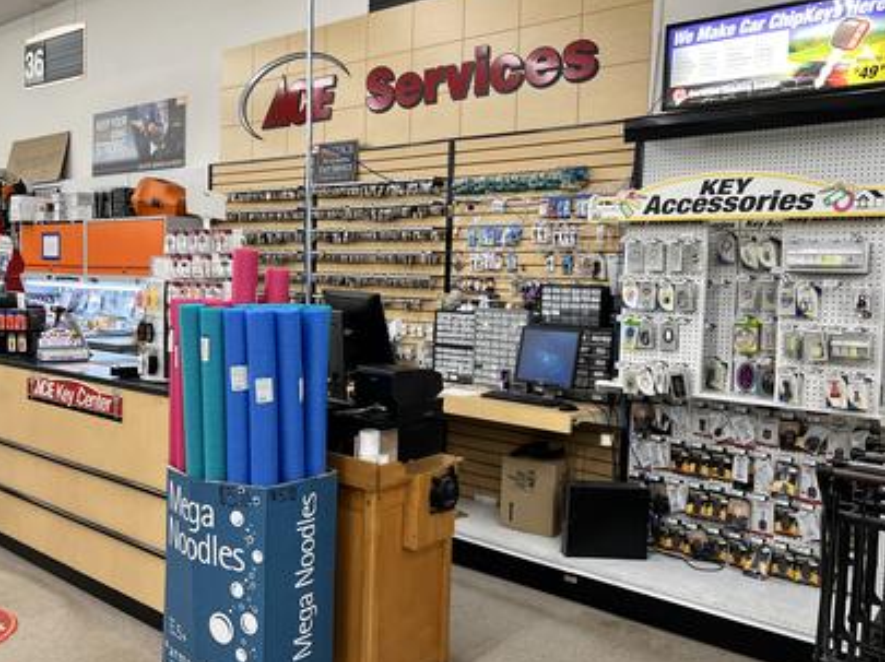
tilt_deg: -4.5
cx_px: 423
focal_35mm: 30
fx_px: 766
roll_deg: -1.4
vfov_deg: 46.7
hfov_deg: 60.0
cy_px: 323
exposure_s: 1/120
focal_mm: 5.7
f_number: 1.5
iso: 100
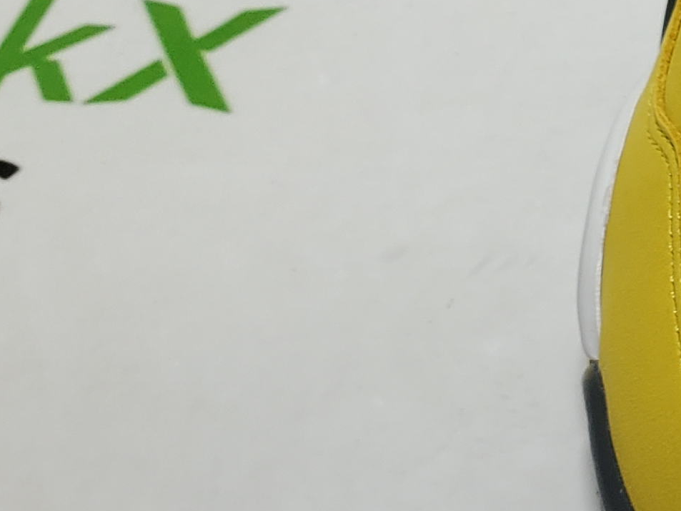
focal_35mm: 110
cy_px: -67
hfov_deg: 15.2
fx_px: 2164
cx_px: 1266
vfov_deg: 13.2
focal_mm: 4.3
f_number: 2.4
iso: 50
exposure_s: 1/272
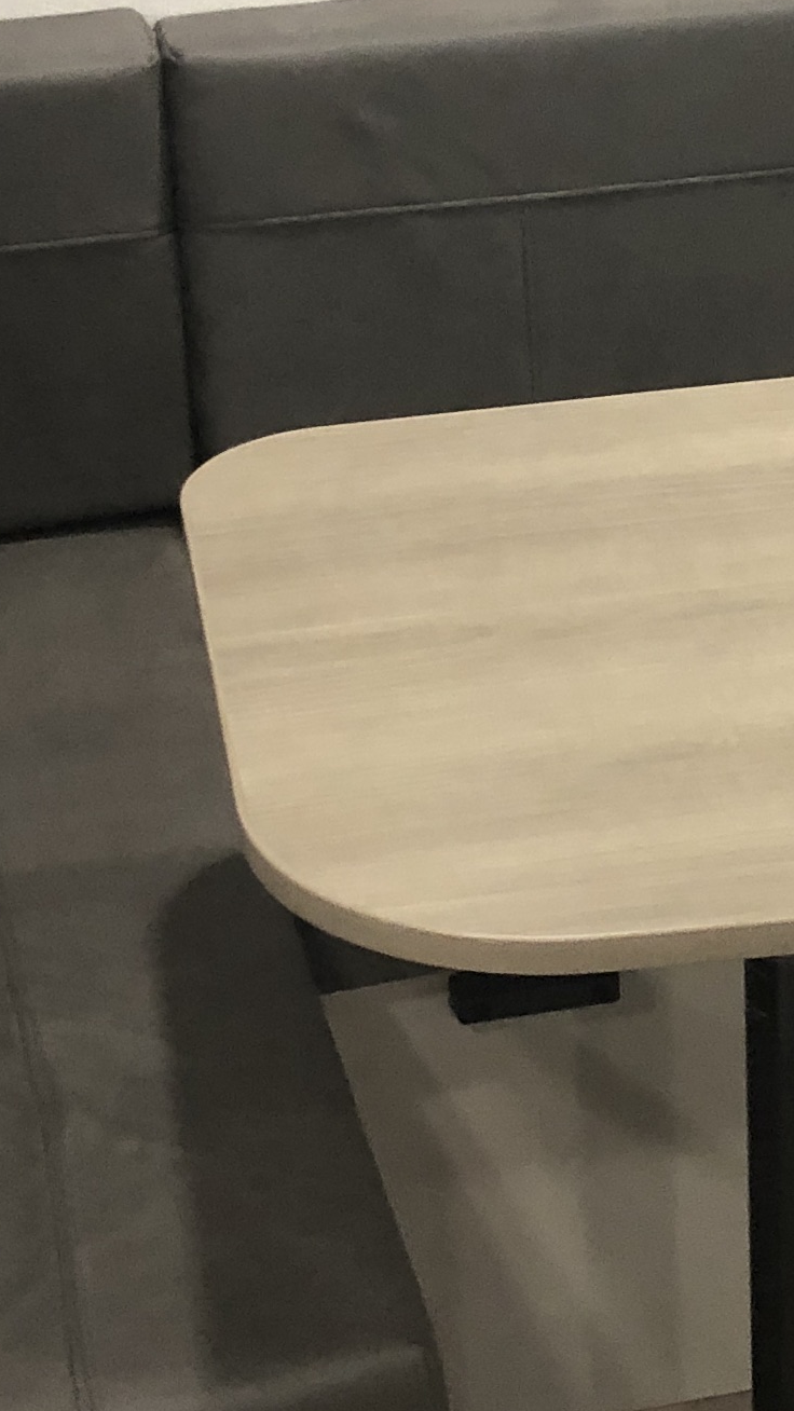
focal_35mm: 94
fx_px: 3517
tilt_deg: -29.0
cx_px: 933
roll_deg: -0.1
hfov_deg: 12.6
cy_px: 463
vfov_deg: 22.6
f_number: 1.8
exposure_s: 1/15
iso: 100
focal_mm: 3.99
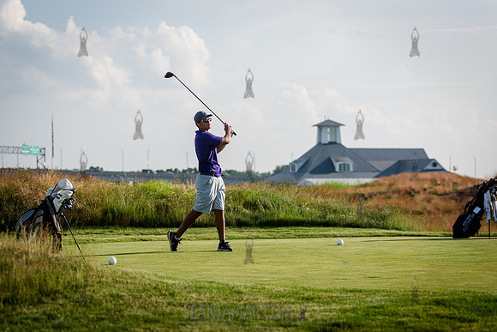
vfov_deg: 13.7
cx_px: 248
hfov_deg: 20.4
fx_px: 1381
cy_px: 166
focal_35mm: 100
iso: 125
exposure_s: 1/2000
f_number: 3.5
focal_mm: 100
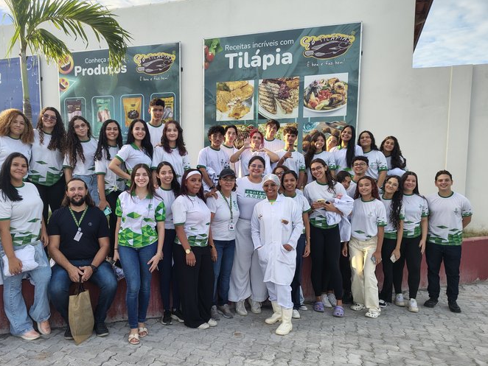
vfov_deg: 48.1
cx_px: 199
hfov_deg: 61.2
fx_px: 409
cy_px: 208
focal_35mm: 29
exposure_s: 1/246
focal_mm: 5.56
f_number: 1.8
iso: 100
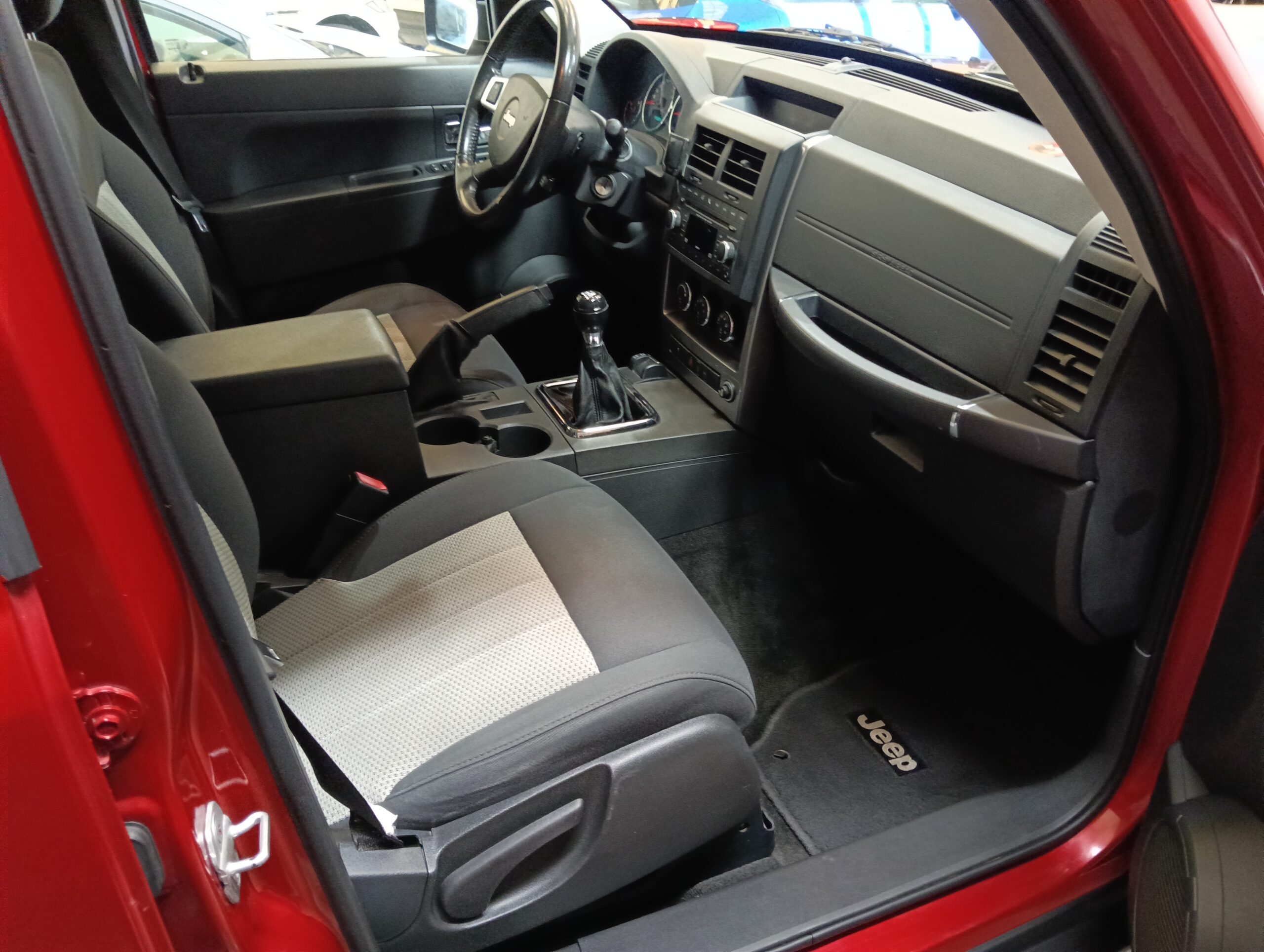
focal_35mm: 27
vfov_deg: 51.5
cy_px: 476
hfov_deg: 65.2
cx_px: 632
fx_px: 987
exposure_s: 1/25
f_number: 16
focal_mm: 3.98
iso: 1000
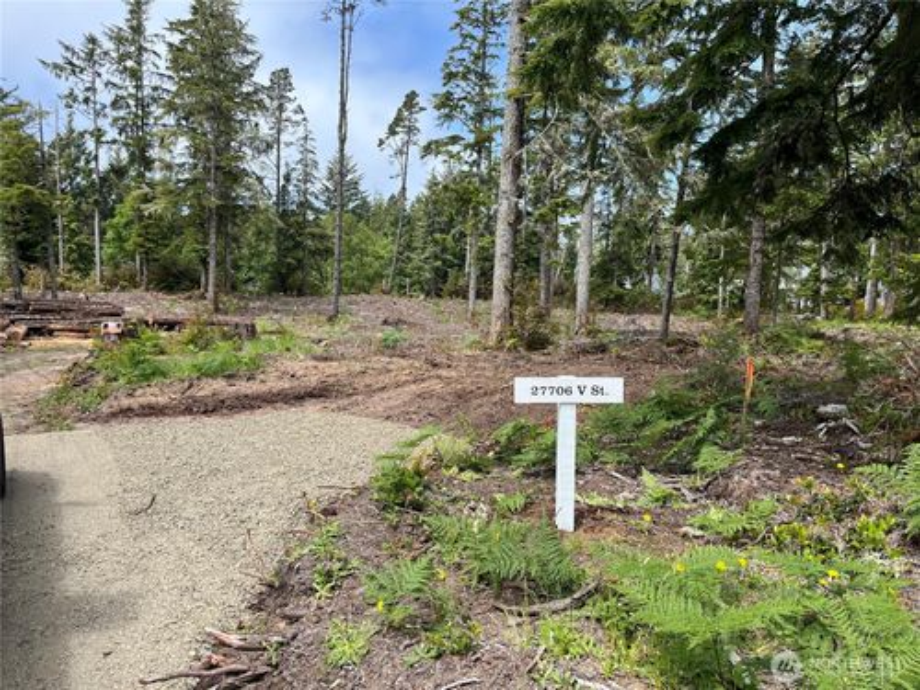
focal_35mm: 26
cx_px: 460
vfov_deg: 53.1
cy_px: 345
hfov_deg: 67.3
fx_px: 691
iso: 50
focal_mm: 5.1
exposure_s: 1/1647
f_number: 1.6
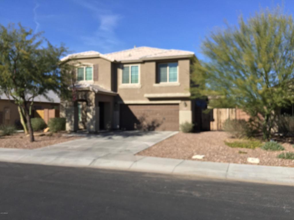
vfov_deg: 48.2
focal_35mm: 29
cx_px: 147
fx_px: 246
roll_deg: -0.4
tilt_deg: +2.7
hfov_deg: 61.7
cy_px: 110
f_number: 2.2
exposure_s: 1/1799
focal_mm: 4.15
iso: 32
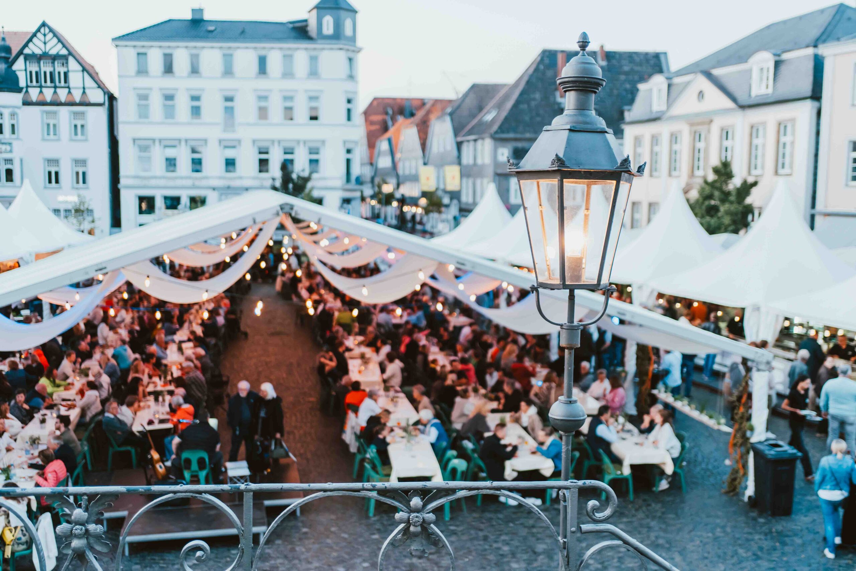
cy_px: 286
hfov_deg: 54.4
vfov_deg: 37.9
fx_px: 832
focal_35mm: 35
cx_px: 428
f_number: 1.8
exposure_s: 1/250
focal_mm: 35
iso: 640
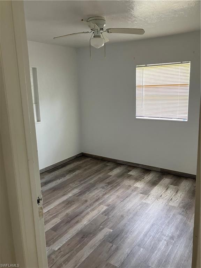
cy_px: 134
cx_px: 100
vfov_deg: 63.4
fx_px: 217
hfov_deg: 49.7
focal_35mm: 28
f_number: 1.8
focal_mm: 3.99
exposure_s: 1/60
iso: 125
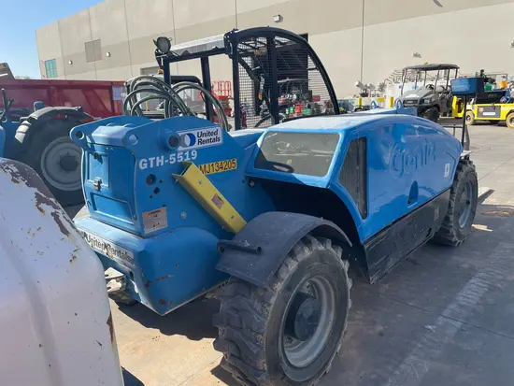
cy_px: 193
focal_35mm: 26
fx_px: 386
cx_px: 257
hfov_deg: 67.3
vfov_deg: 53.1
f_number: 1.6
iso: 32
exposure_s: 1/1435
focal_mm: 4.2
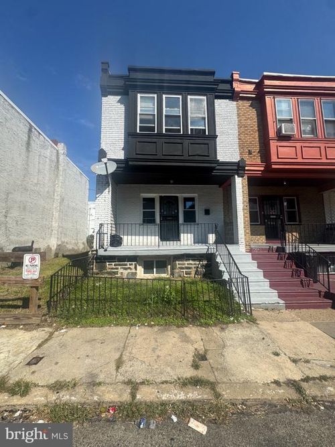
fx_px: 181
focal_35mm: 14
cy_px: 224
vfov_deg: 102.1
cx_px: 168
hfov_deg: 85.7
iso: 50
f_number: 2.2
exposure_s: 1/1789
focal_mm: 2.22
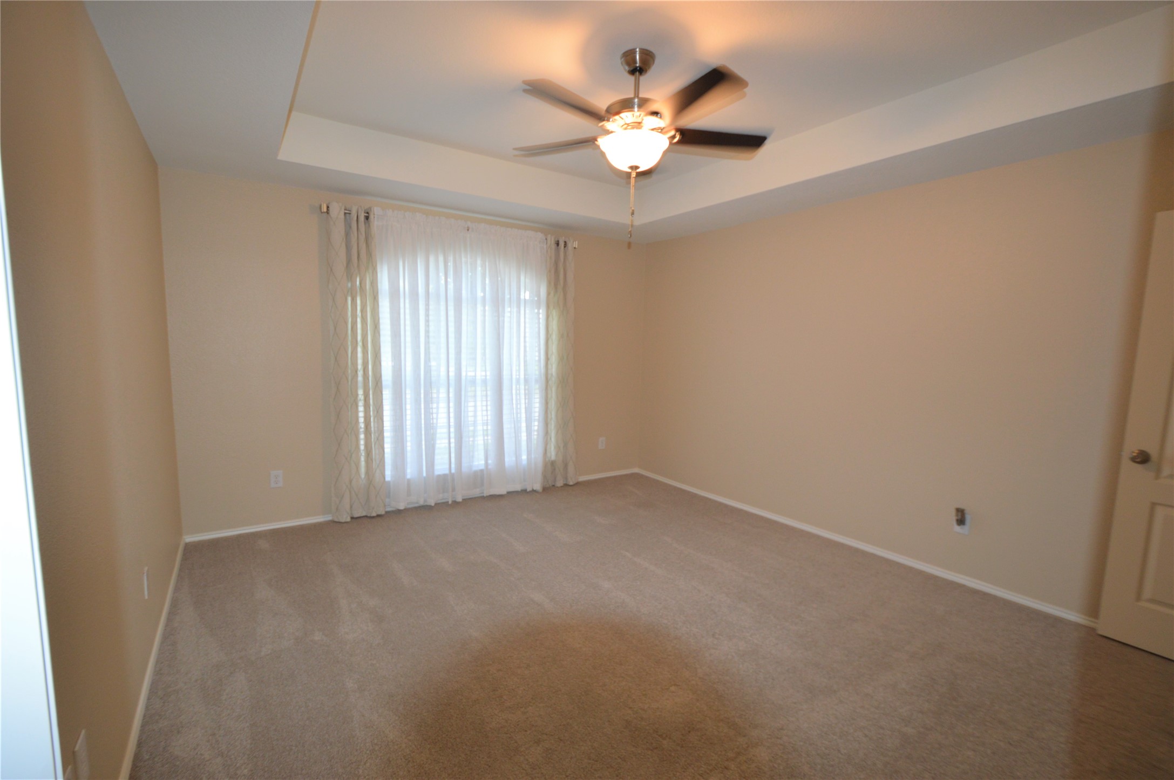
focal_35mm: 15
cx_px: 587
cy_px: 390
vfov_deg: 77.2
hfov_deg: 100.4
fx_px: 489
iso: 450
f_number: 3.5
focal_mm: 10
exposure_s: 1/60
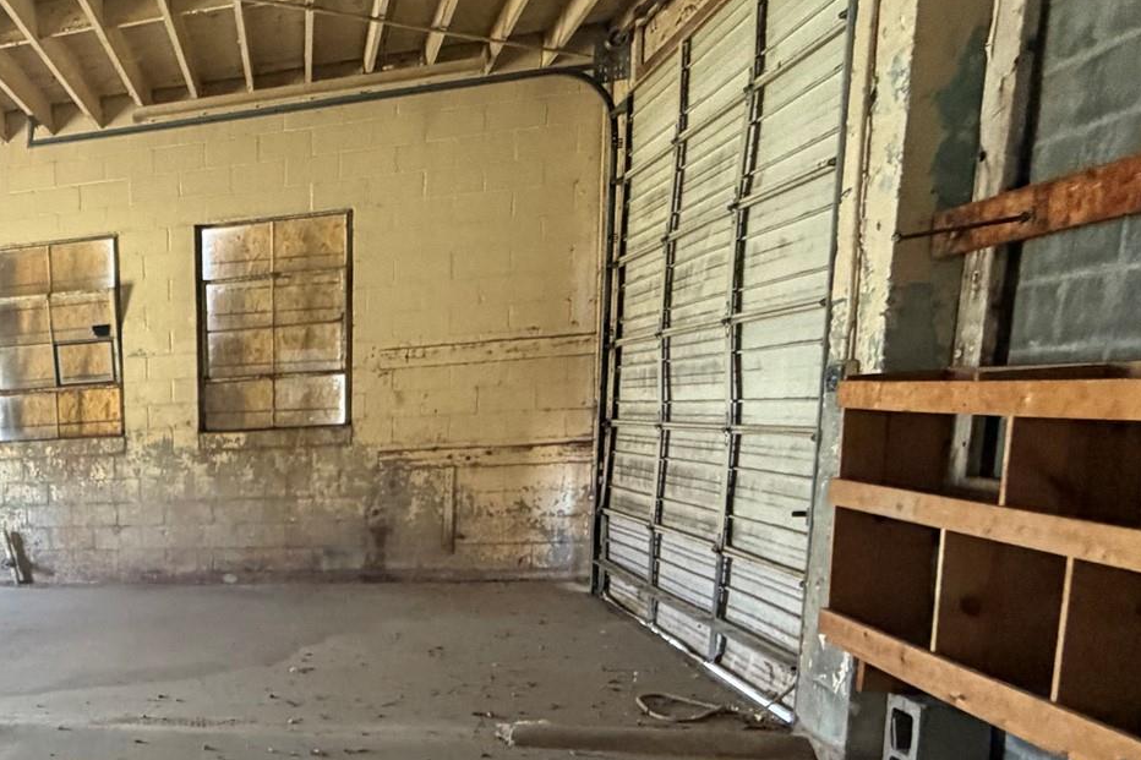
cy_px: 594
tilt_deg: -9.7
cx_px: 10
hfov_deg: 48.7
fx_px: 1014
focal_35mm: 32
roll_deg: +4.4
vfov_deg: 39.7
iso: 320
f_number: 2.2
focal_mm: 2.22
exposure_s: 1/60
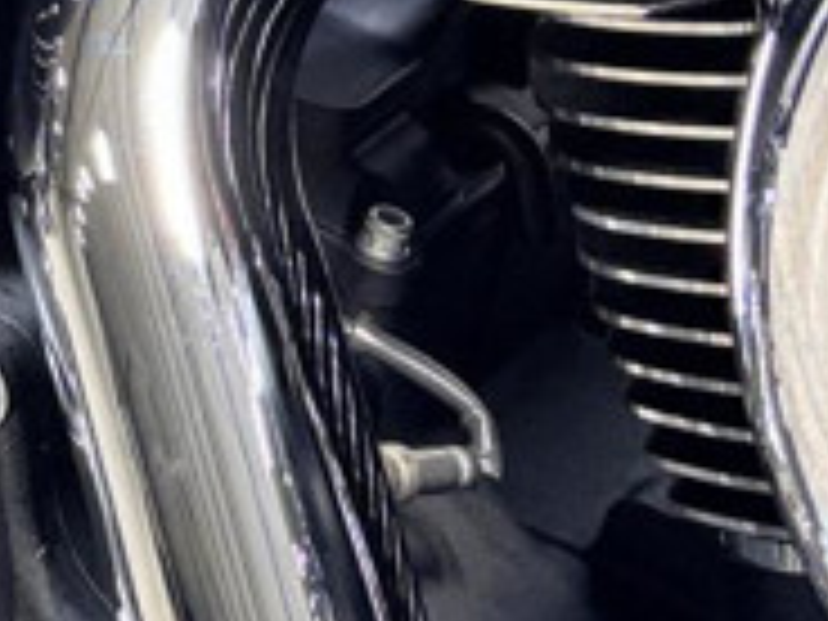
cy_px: -482
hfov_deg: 11.9
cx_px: -736
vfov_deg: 9.4
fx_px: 3612
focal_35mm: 151
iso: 100
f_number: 1.6
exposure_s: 1/120
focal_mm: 5.96
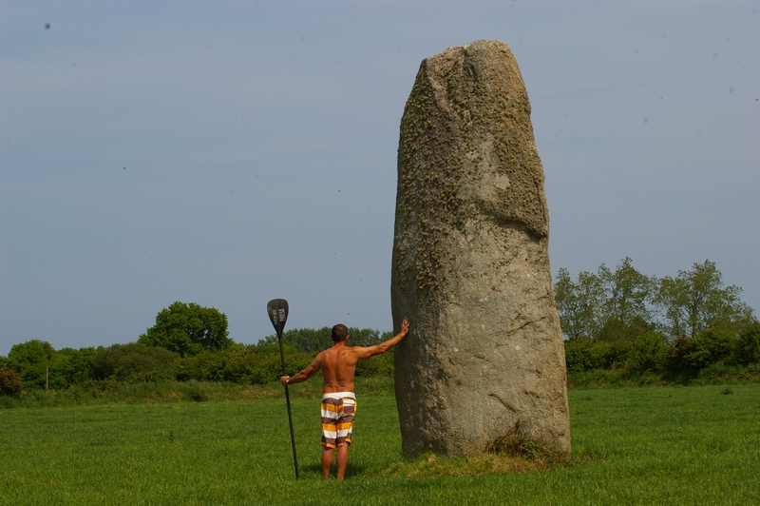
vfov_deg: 12.2
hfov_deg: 18.2
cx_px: 380
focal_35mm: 112
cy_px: 253
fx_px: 2373
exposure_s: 1/500
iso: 400
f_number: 13
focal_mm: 75
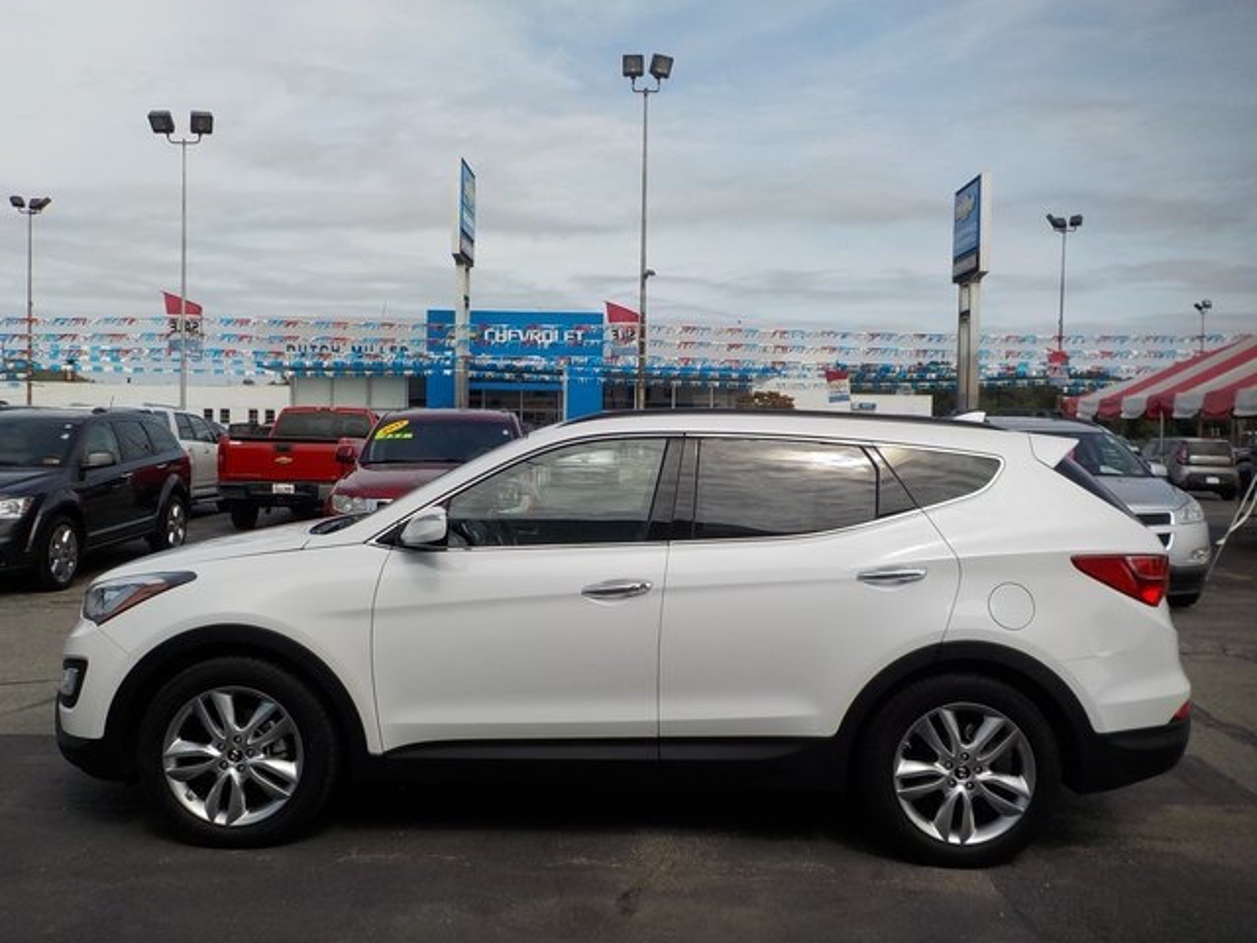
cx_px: 628
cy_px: 472
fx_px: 1089
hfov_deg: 60.0
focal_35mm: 30
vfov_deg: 46.8
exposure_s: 1/500
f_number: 6.6
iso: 125
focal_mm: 4.1
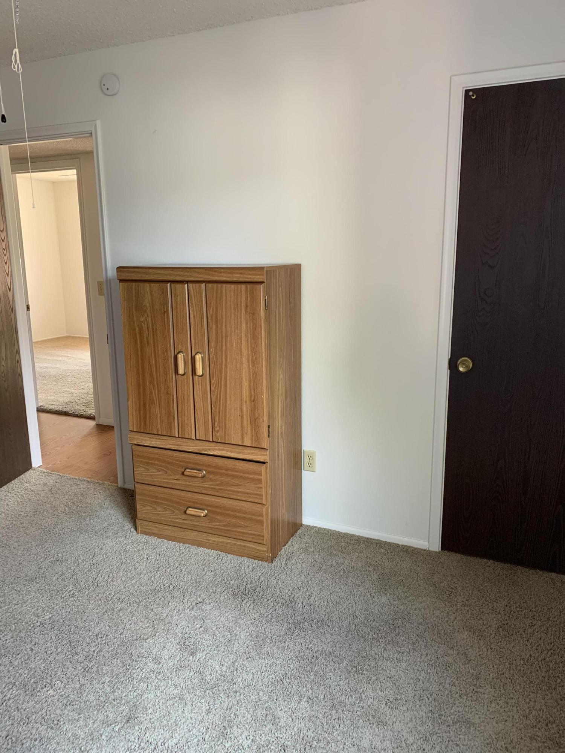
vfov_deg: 67.3
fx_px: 566
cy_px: 376
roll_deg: +0.3
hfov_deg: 53.1
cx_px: 282
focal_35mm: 26
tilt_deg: -11.3
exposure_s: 1/60
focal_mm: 4.25
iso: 200
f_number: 1.8
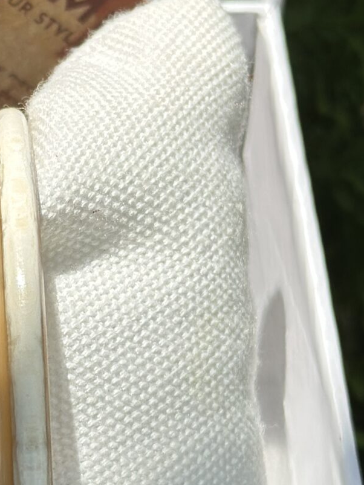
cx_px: 41
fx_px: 2146
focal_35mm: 153
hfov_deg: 9.7
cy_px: 190
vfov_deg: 12.9
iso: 80
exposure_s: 1/3155
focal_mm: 6.86
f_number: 1.78
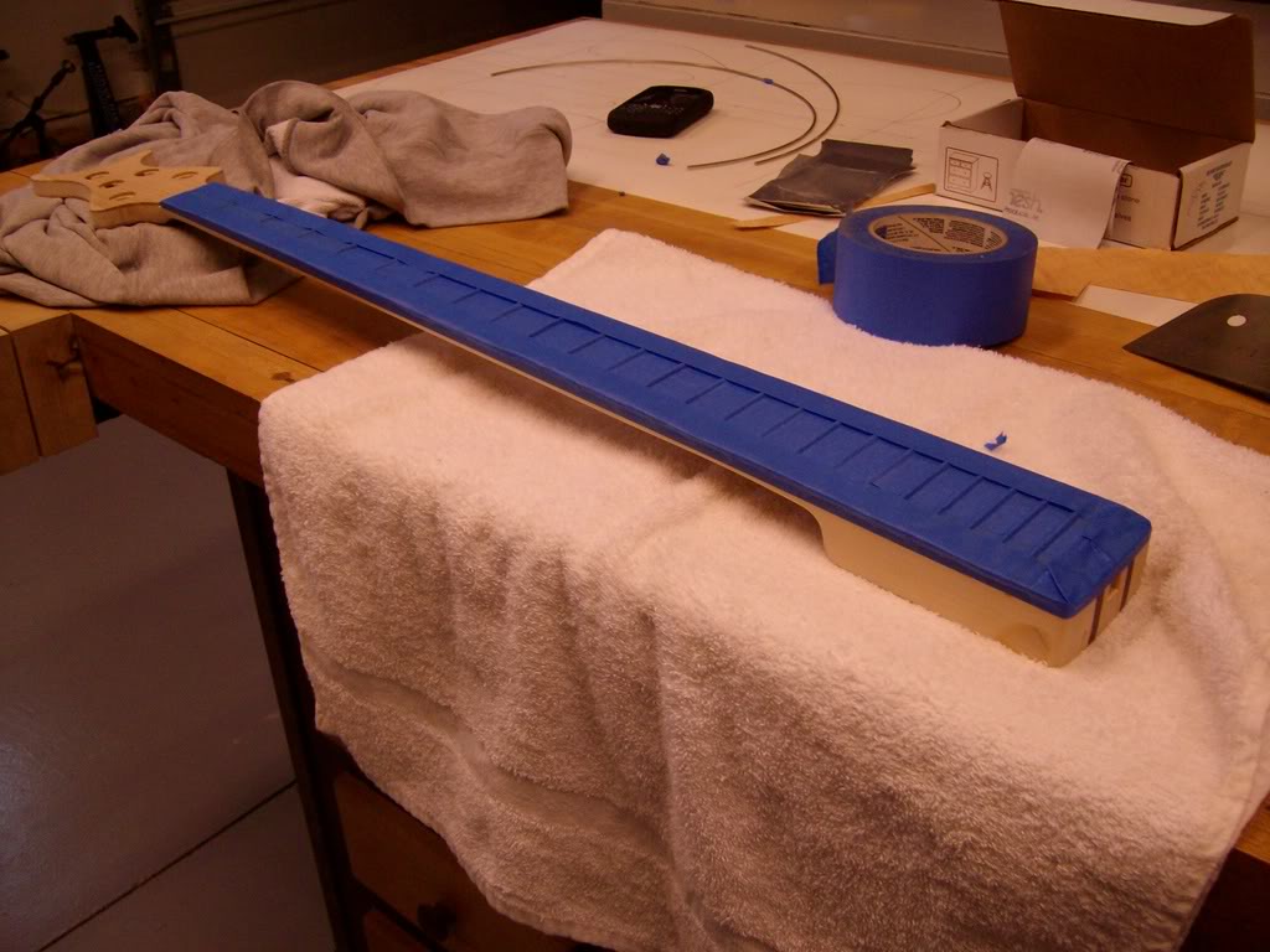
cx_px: 635
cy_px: 476
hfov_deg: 52.6
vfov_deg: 40.7
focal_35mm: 35
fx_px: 1284
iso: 109
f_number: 2.8
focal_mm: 5.8
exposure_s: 1/40
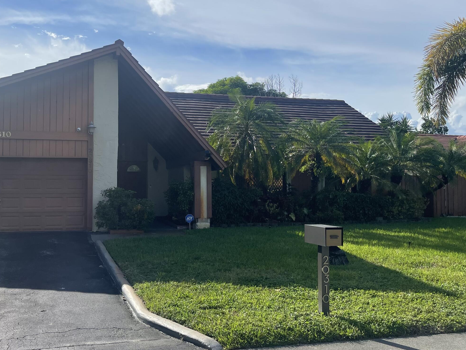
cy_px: 168
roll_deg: +1.0
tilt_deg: +3.9
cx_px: 193
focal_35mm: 38
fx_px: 511
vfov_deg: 37.7
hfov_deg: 48.8
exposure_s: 1/6250
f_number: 1.6
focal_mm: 5.1
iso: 32
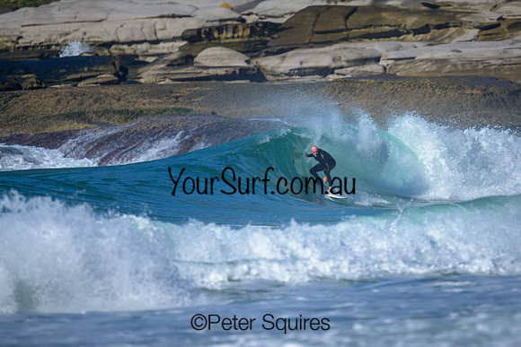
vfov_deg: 1.3
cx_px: 323
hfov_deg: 1.9
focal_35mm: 1096
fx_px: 15872
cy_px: 144
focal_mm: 800
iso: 200
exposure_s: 1/2000
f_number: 6.3
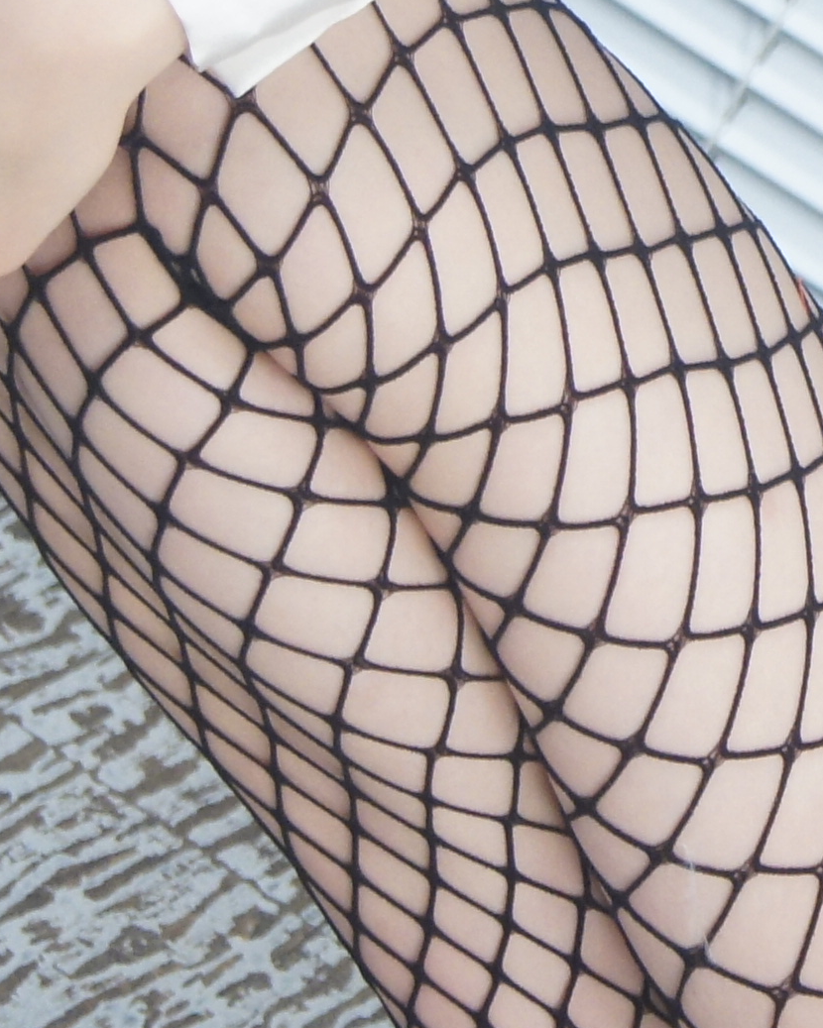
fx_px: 10136
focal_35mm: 333
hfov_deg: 4.6
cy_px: -20
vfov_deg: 5.8
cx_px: 1679
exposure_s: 1/125
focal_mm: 50
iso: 800
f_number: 5.6
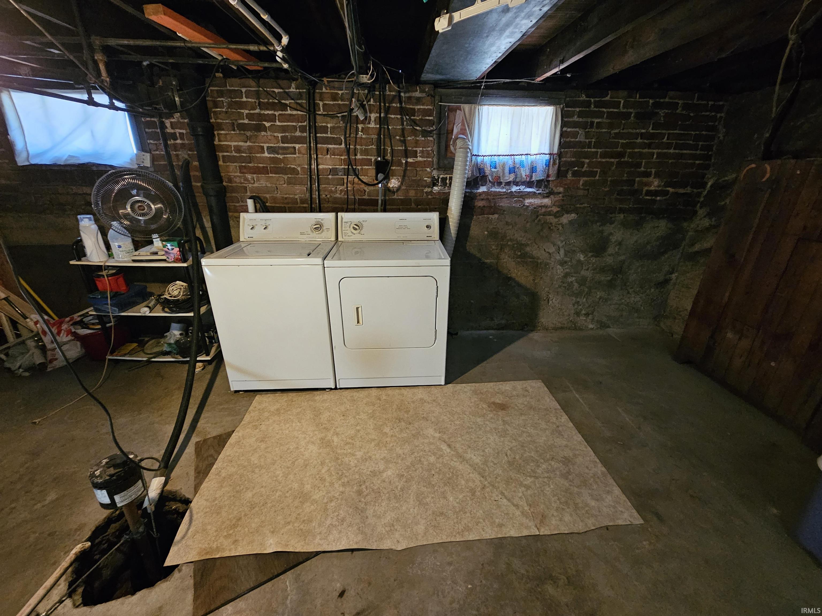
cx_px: 411
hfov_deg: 106.2
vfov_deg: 89.9
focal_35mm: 13
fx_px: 309
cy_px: 308
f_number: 2.2
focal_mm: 2.2
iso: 800
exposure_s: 1/24
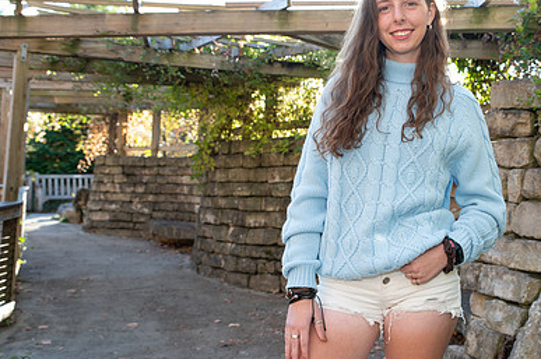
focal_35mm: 48
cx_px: 404
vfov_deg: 28.0
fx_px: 720
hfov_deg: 40.1
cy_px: 156
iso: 320
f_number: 4
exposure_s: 1/160
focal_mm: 32
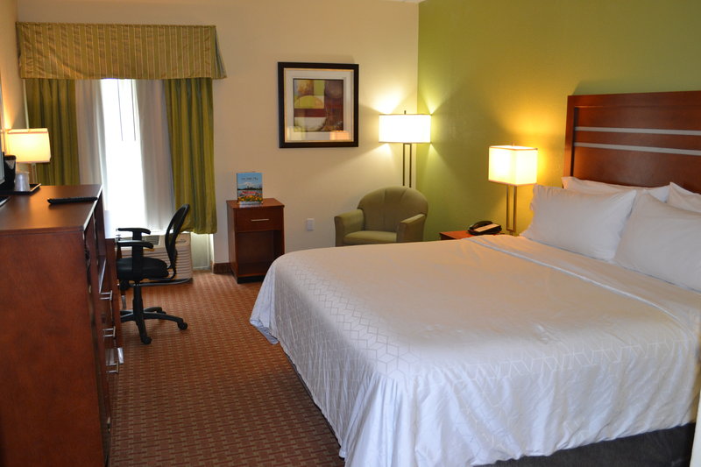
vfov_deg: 43.6
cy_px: 234
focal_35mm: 30
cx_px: 350
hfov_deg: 61.9
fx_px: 584
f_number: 3.8
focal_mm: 20
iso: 720
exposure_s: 1/60
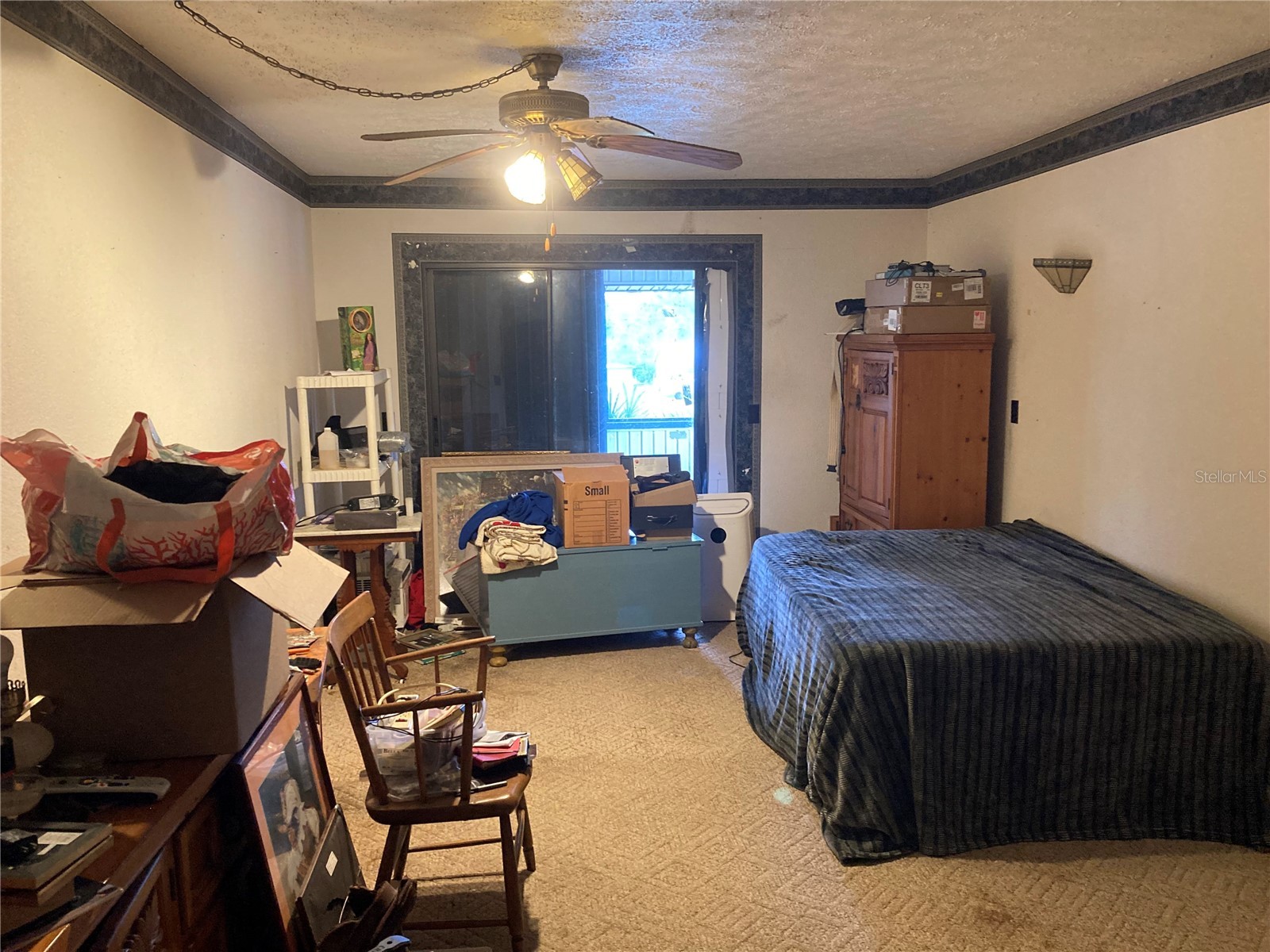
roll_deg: -0.2
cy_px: 476
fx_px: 1027
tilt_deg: -6.9
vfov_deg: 49.7
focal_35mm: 28
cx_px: 635
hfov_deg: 63.4
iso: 250
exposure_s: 1/40
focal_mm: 3.99
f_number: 1.8
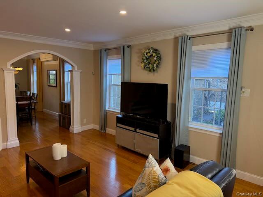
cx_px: 132
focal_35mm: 24
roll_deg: -1.7
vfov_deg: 56.8
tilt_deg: -6.2
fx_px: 182
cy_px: 98
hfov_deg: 71.6
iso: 250
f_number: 1.78
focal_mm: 6.76
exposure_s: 1/120
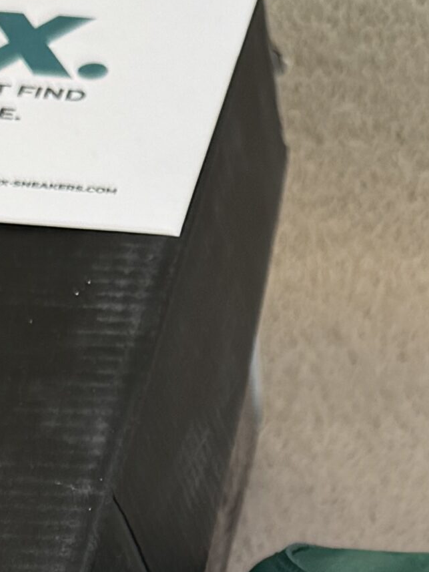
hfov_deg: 9.2
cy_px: 1074
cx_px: 464
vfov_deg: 11.4
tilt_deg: -51.3
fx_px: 2643
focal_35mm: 160
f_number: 1.78
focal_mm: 6.76
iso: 80
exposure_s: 1/685
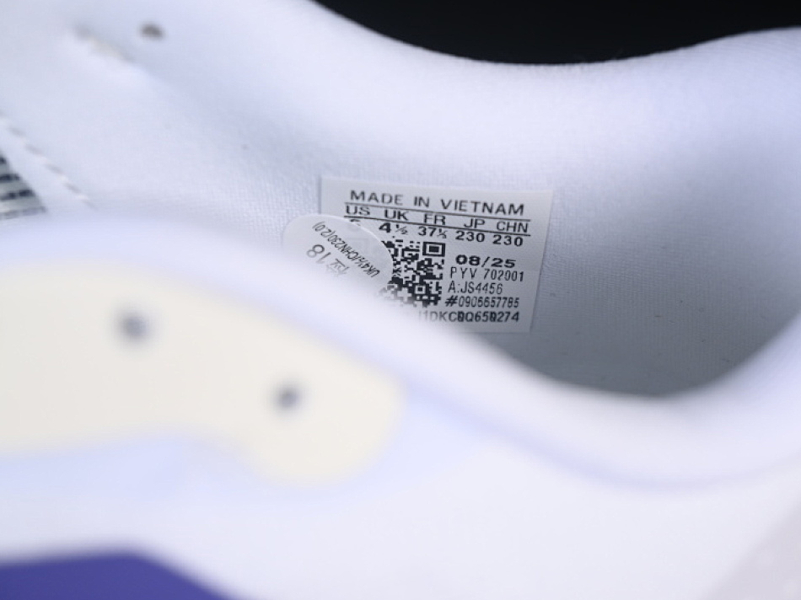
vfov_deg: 18.0
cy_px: 302
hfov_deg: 23.8
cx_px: 449
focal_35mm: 82
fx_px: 1897
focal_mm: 50
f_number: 7.1
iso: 160
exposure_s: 1/80
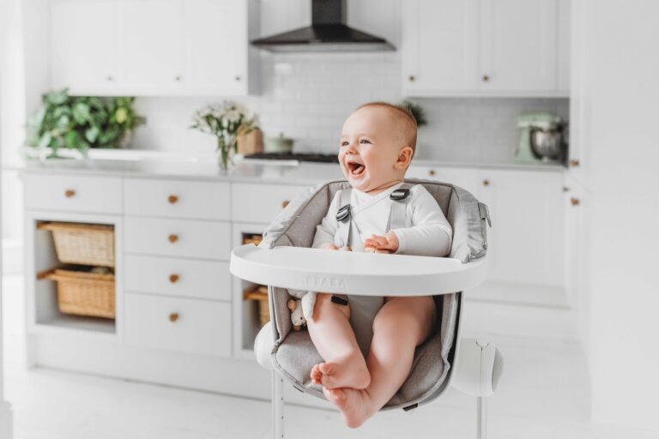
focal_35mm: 35
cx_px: 330
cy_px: 220
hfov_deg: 54.4
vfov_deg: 37.9
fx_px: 641
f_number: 3.2
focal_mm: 35
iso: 2000
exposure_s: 1/320
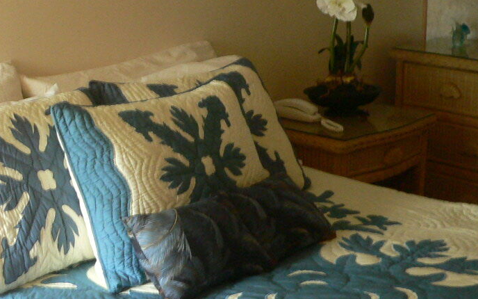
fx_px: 925
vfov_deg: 18.2
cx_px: 206
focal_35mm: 71
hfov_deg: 28.9
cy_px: 68
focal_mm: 6
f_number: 2.8
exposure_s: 1/4
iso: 200
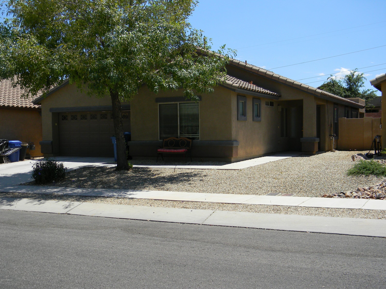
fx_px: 457
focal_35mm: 41
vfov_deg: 35.1
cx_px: 193
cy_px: 144
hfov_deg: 45.8
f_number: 3.8
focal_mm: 7.3
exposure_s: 1/813
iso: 80
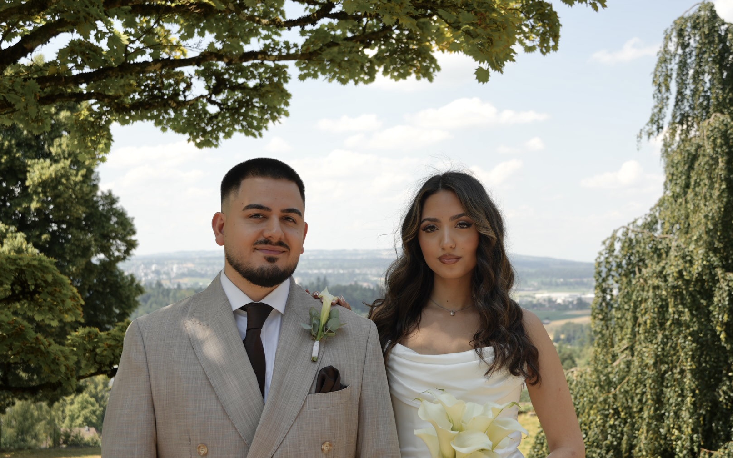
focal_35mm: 47
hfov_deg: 42.6
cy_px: 239
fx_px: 939
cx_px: 366
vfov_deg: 27.4
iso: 100
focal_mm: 31
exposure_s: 1/400
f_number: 5
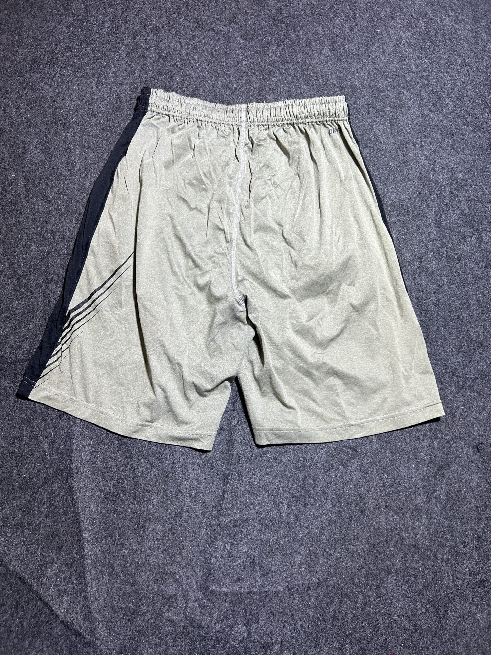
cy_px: 328
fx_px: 492
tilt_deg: -54.5
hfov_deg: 53.1
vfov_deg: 67.3
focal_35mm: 26
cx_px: 246
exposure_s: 1/100
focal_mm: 5.7
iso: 125
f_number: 1.5
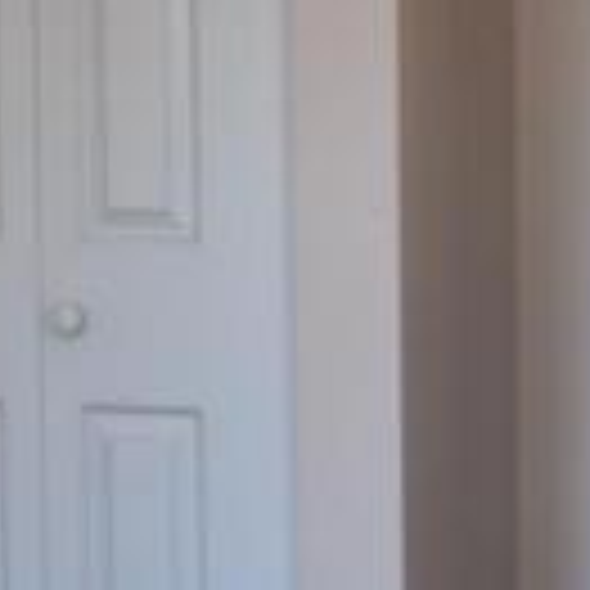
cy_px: -56
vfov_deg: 9.6
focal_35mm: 180
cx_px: 81
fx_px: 3471
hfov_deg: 9.7
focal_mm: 18
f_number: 3.5
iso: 220
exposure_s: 1/30
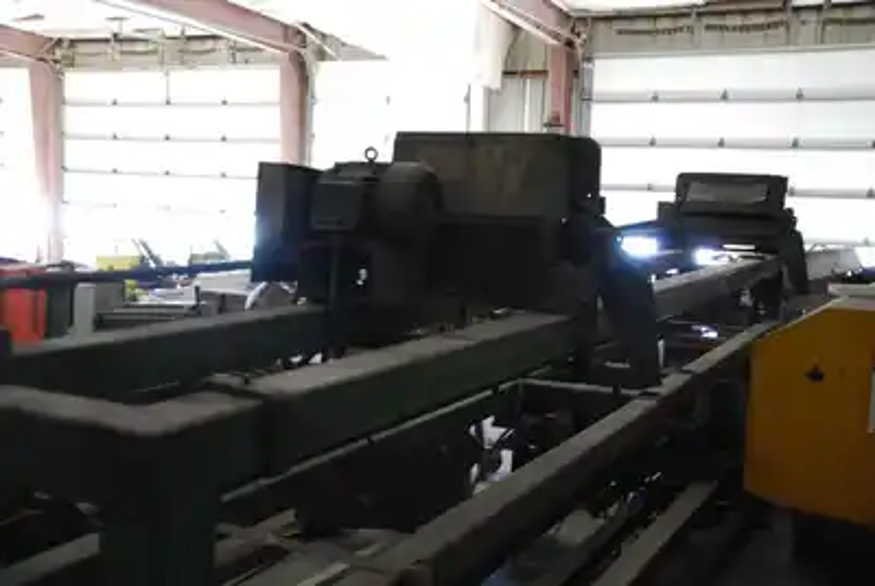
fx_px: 949
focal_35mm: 39
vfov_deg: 34.3
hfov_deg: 49.5
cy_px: 293
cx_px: 438
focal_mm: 26
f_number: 4
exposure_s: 1/20
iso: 1600
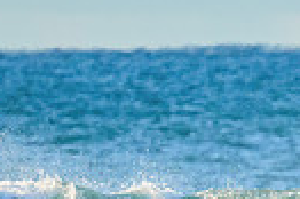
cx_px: 392
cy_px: 392
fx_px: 25135
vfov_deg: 0.5
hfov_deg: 0.7
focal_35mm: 3020
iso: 3200
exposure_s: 1/1600
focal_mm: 680
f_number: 11
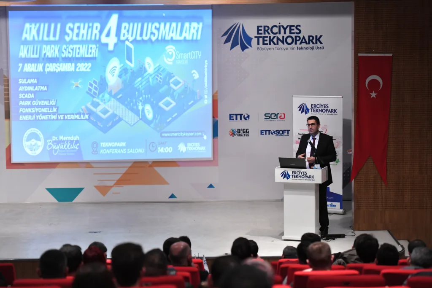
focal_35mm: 95
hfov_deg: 21.5
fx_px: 1140
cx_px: 216
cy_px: 144
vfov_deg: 14.4
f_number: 2.8
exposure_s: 1/100
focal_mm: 95
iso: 3200
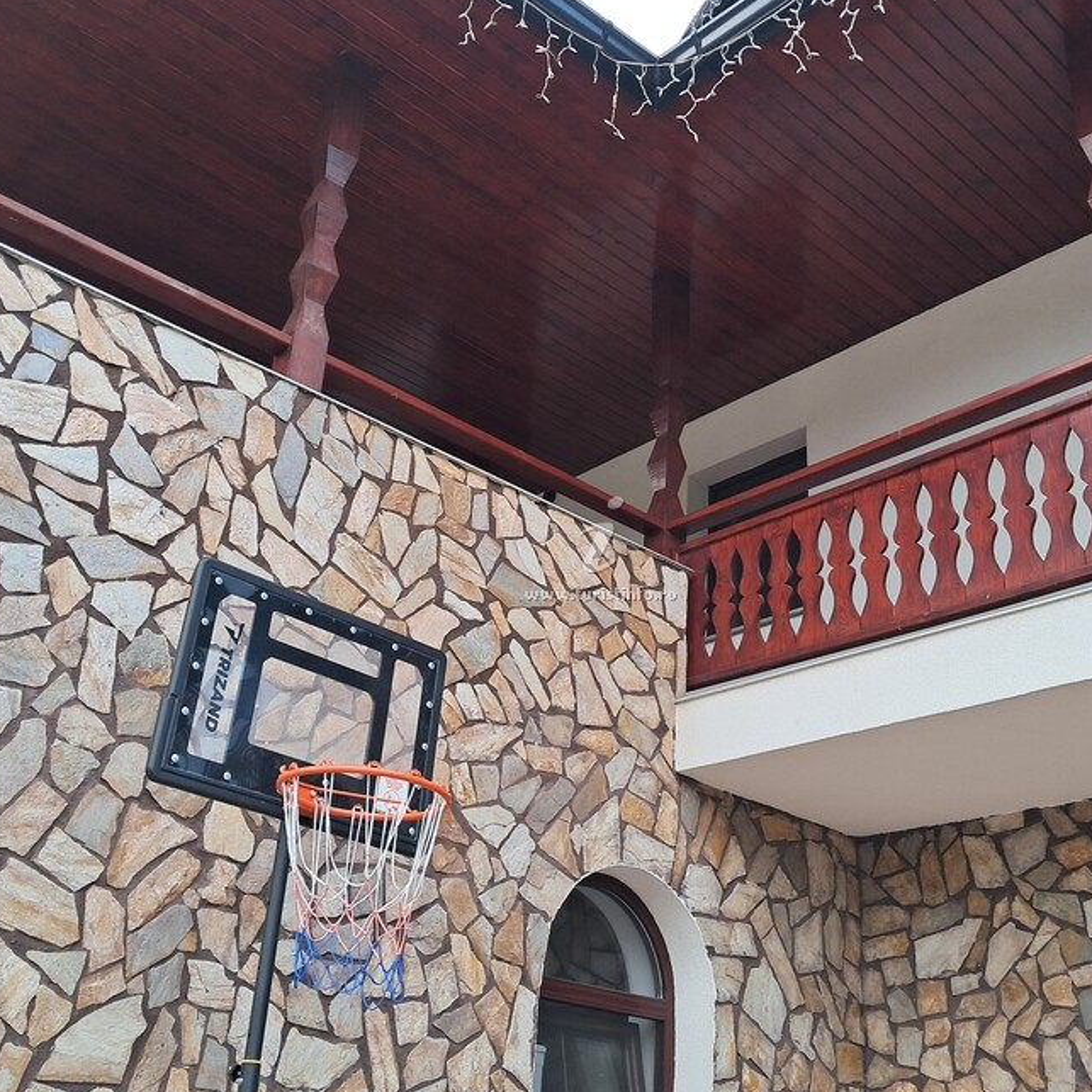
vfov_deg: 43.8
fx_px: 1356
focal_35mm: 38
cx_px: 579
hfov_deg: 43.8
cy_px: 525
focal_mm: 4
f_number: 1.8
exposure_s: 1/30
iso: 50
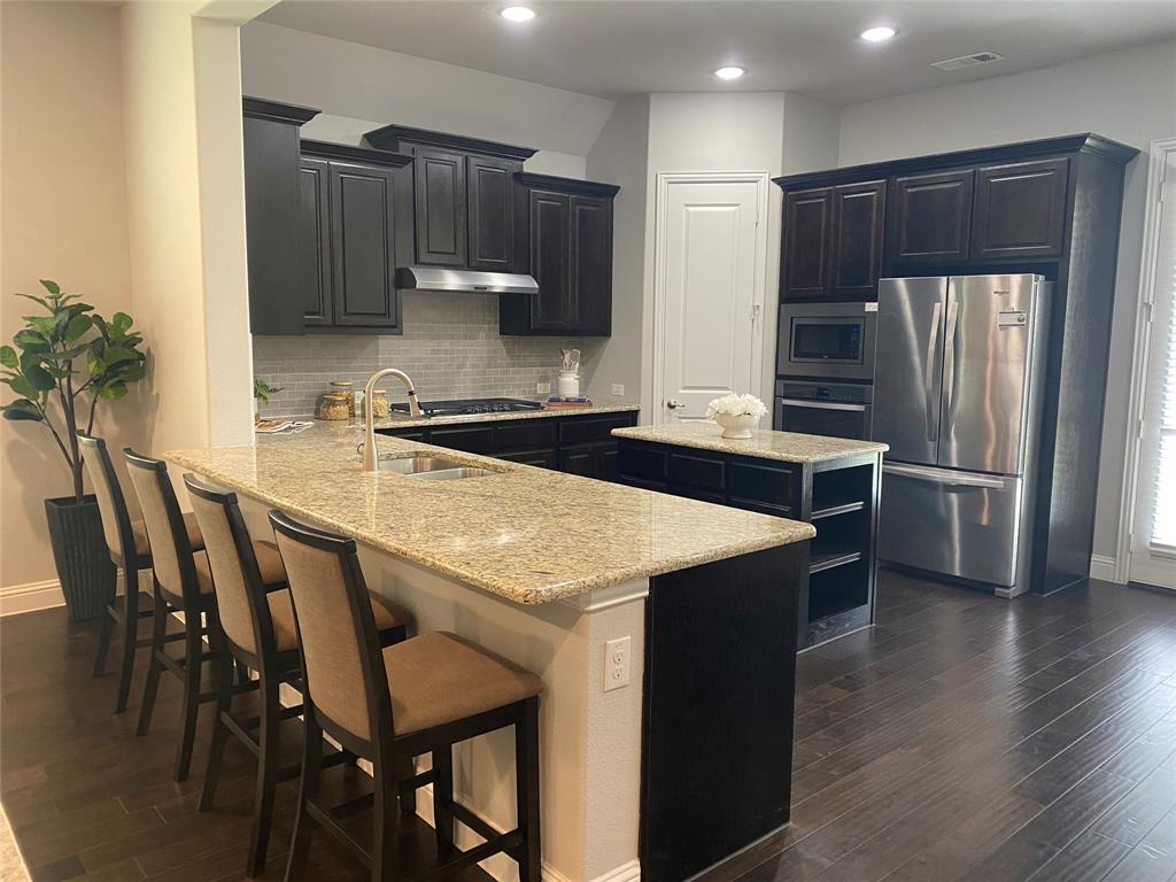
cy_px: 441
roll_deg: +0.0
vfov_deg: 53.1
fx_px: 883
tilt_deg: -8.8
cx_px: 588
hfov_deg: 67.3
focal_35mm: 26
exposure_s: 1/60
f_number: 1.8
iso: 250
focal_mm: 4.25
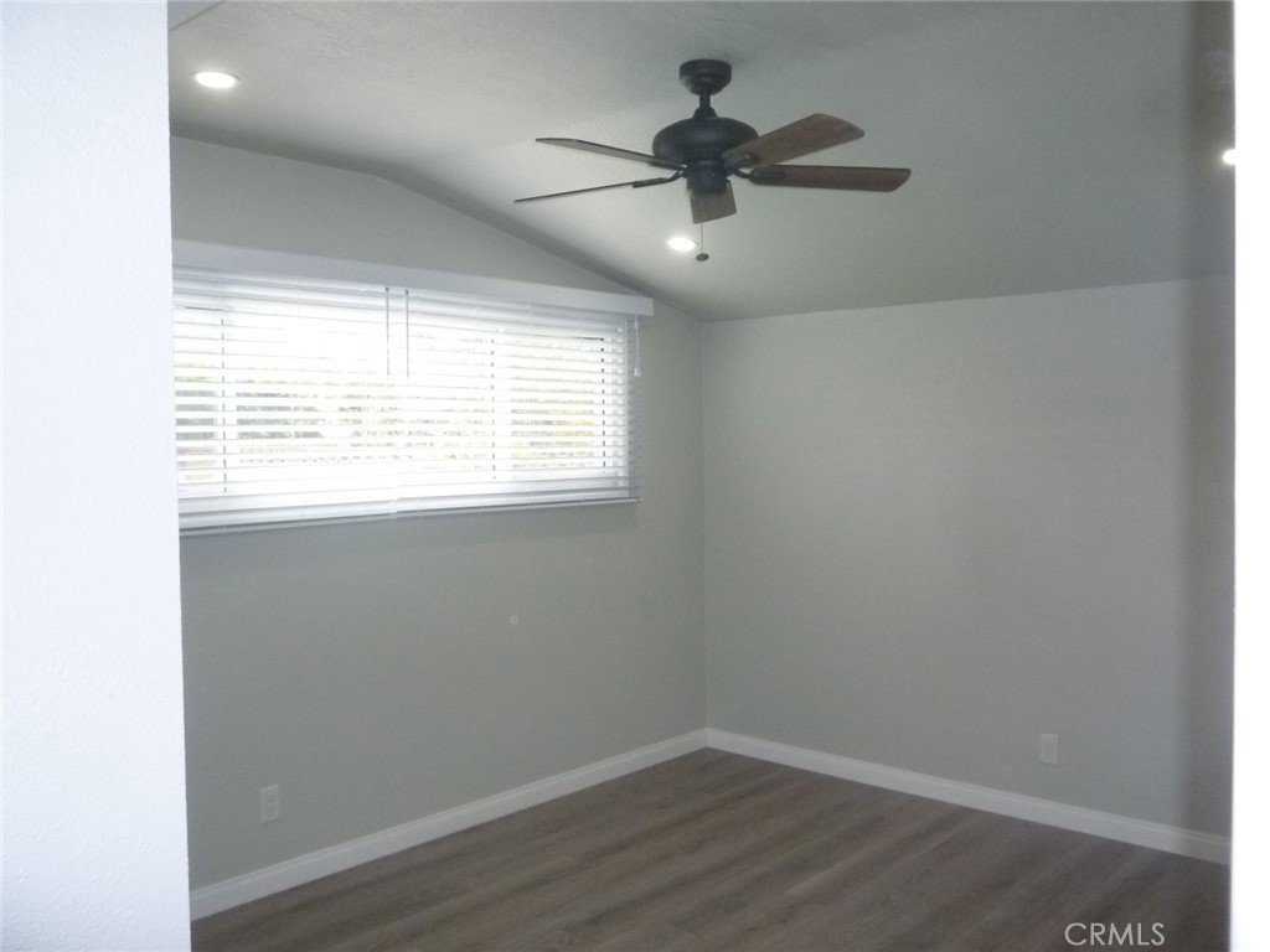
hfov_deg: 61.7
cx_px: 635
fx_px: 1064
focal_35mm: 29
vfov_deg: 48.2
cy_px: 476
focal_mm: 5.2
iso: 400
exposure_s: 1/250
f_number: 3.3
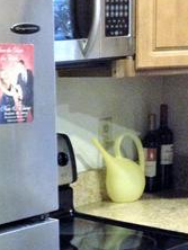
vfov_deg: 15.9
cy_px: 257
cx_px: 16
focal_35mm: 121
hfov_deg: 12.2
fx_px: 875
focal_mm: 4.28
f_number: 2.4
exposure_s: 1/20
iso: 400
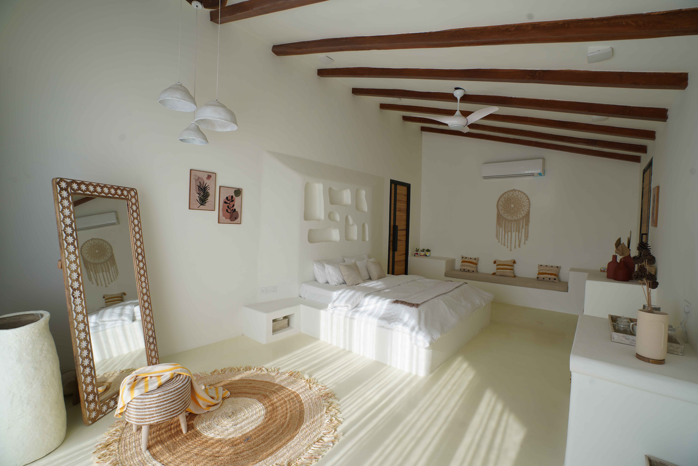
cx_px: 349
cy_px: 233
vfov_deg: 73.8
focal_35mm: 16
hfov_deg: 96.7
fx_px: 310
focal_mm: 16
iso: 125
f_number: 8
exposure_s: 1/50
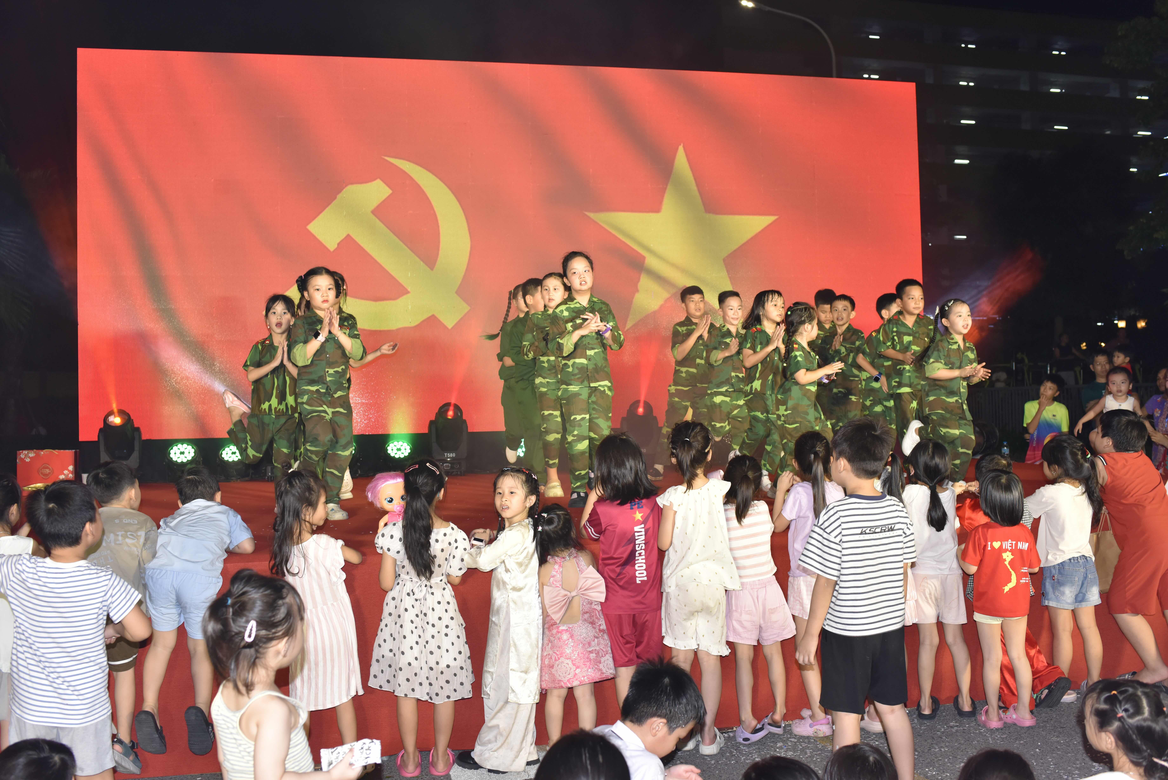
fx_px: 1136
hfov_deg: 54.4
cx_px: 584
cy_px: 390
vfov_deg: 37.9
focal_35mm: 35
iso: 800
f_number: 4.5
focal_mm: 35
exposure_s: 1/320
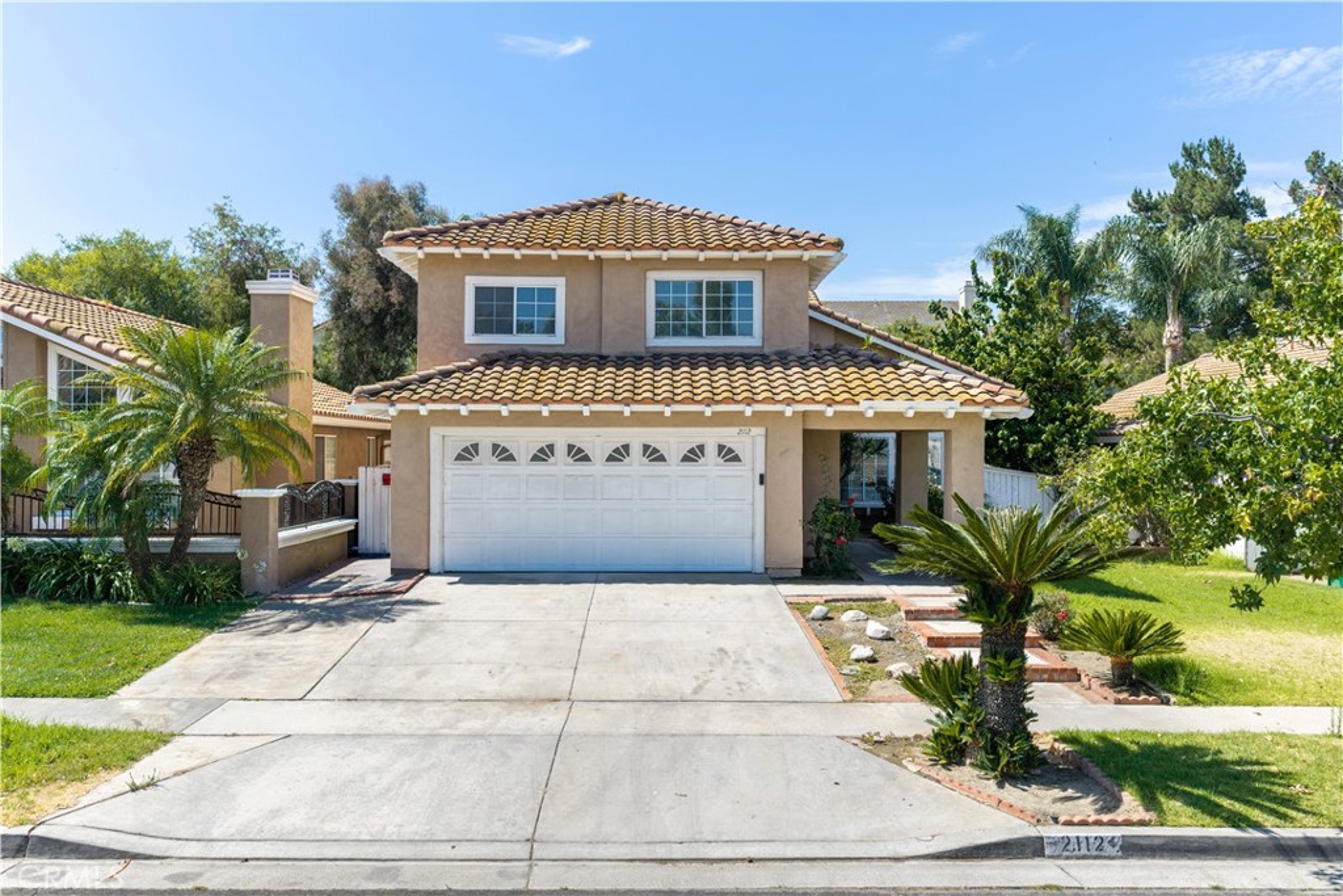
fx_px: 1045
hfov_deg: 65.5
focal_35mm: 28
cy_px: 448
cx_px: 672
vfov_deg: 46.4
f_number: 2.8
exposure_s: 1/2000
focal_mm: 14.45
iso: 200
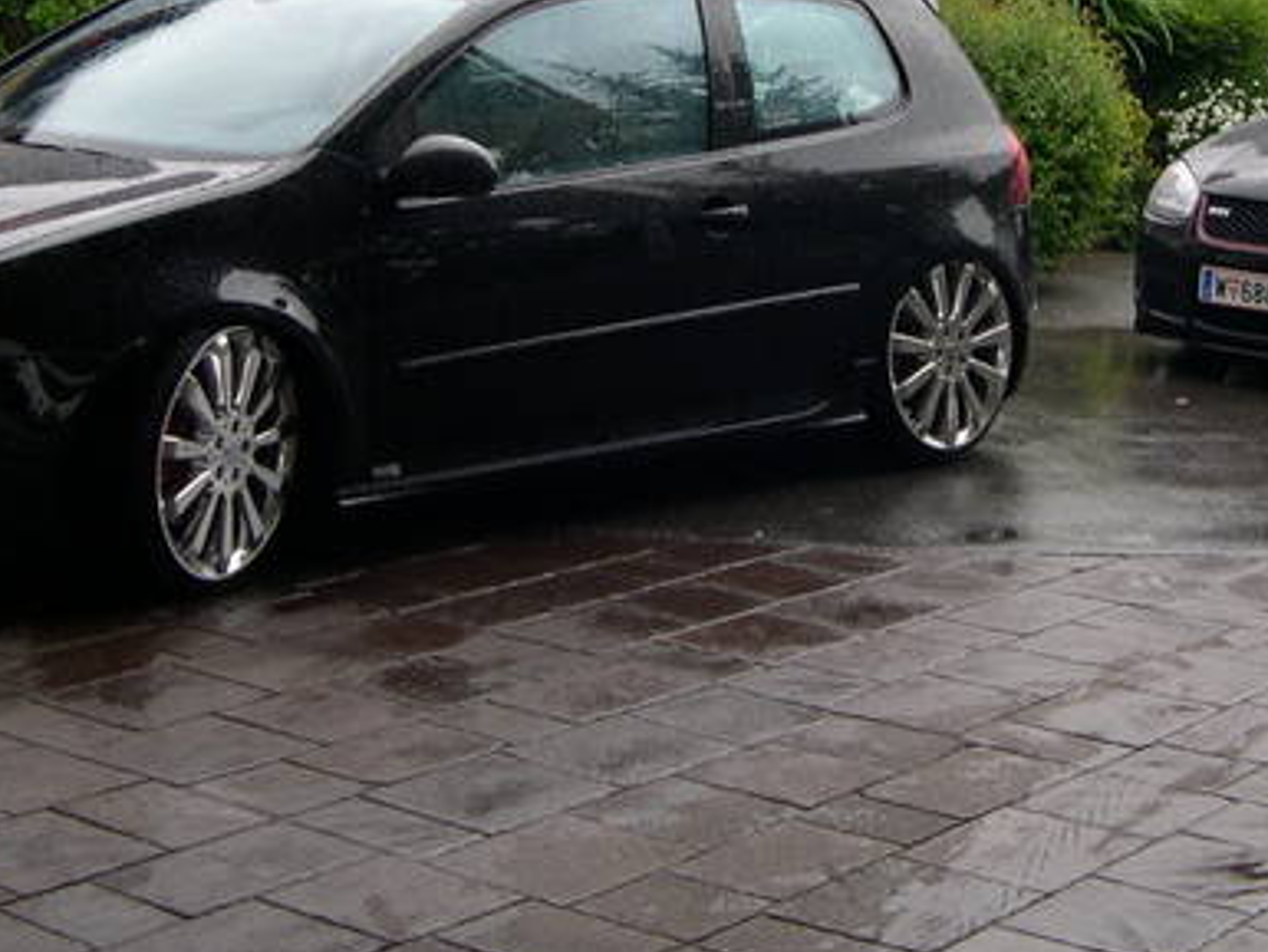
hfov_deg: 24.6
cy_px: 217
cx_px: 807
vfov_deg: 18.5
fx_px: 2895
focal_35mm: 79
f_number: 2.8
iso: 100
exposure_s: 1/136
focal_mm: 8
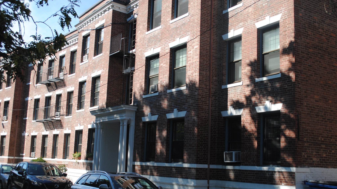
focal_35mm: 41
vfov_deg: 29.0
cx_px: 168
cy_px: 107
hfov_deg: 49.4
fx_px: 366
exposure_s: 1/200
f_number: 6.3
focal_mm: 26
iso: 100
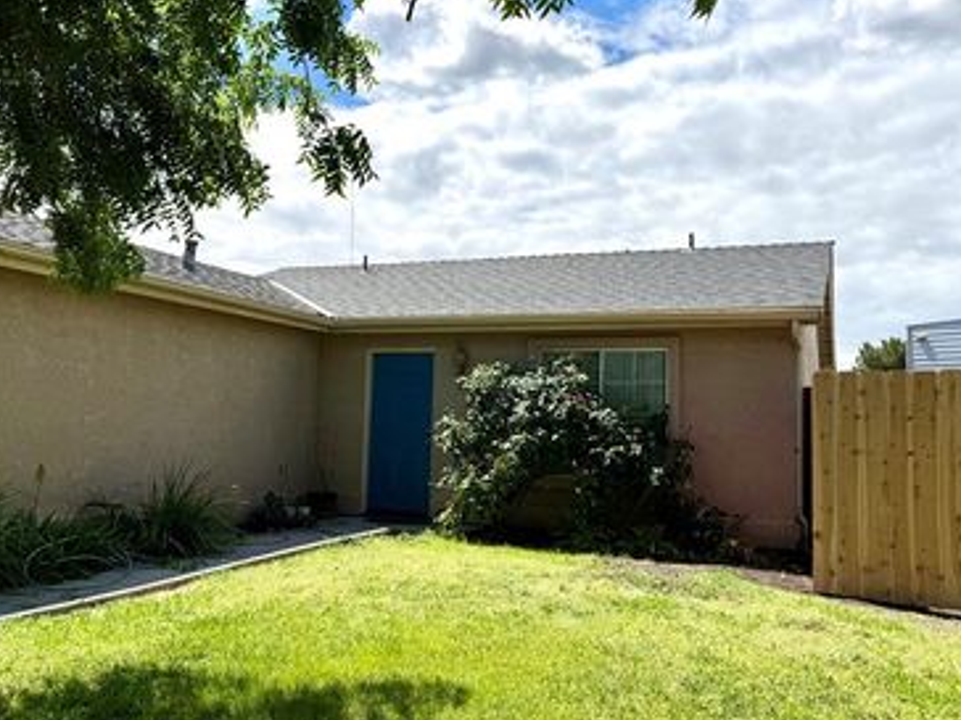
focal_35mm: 33
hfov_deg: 55.3
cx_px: 449
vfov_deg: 42.9
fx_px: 916
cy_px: 347
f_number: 1.78
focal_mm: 6.76
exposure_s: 1/9091
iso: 80
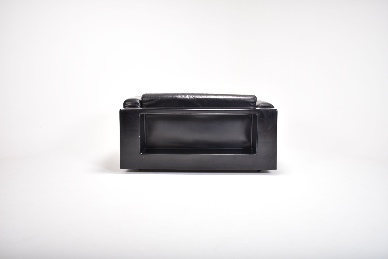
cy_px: 130
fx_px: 356
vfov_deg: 40.0
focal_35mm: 33
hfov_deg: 57.2
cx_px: 194
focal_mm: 22
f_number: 4.5
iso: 100
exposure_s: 1/200
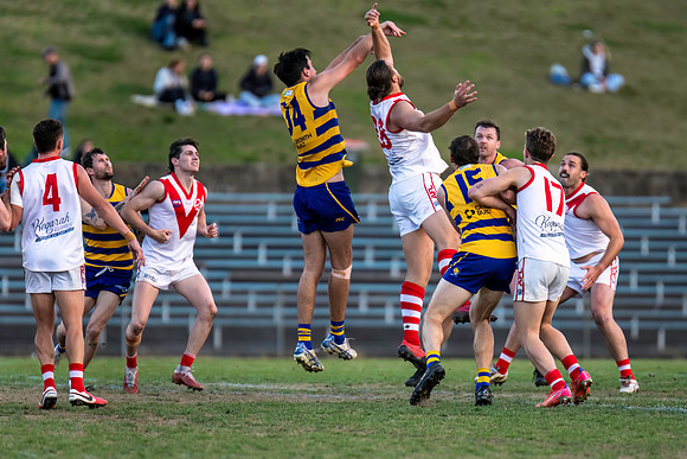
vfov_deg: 2.7
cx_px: 409
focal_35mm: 501
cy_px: 273
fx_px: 9559
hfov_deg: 4.1
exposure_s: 1/1600
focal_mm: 420
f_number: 4
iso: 1400
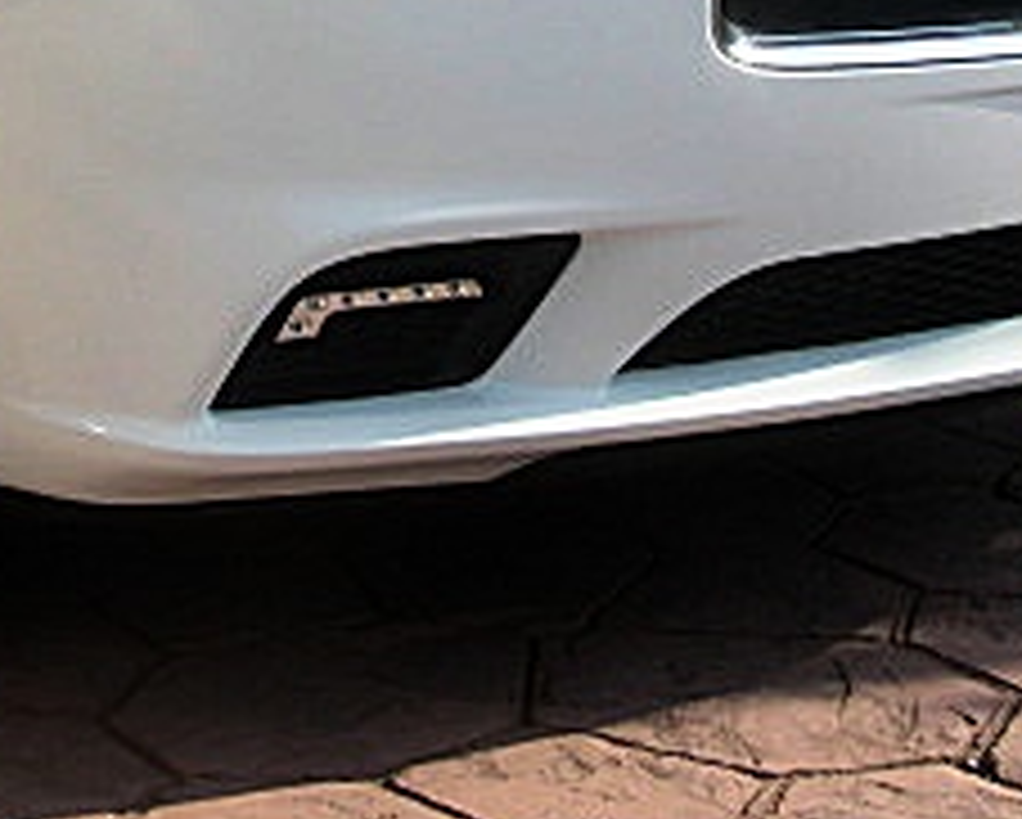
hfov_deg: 19.1
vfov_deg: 15.2
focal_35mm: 99
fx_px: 2997
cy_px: -58
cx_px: 149
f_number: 2.8
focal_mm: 6.3
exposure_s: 1/800
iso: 50
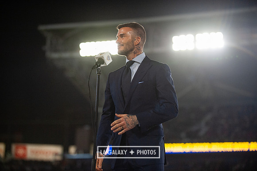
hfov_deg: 19.5
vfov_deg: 13.0
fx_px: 749
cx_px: 128
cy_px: 86
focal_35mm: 105
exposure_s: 1/3200
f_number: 2.8
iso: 3200
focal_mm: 105
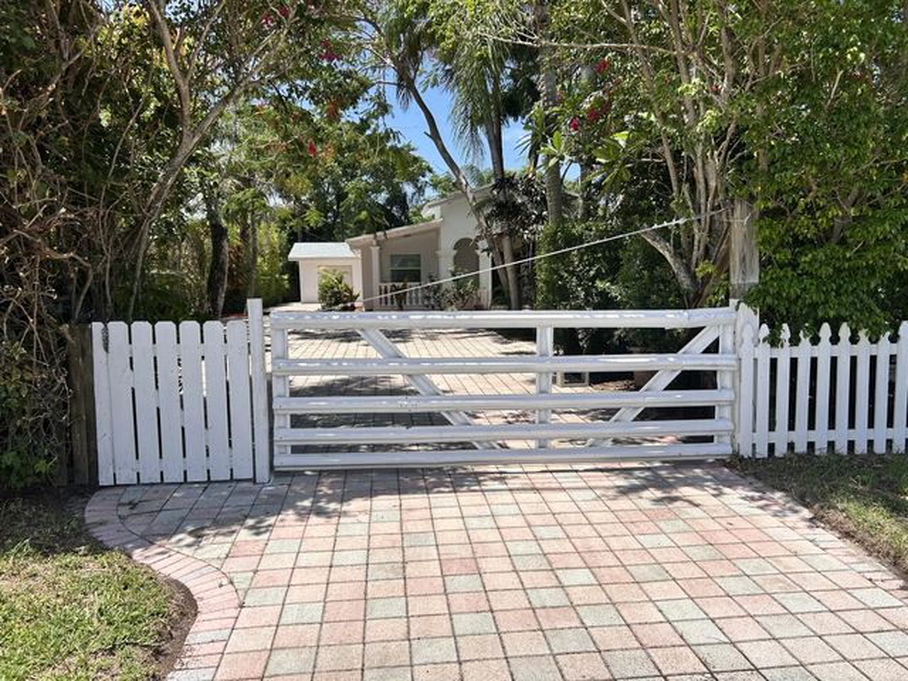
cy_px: 340
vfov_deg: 53.1
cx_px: 454
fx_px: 682
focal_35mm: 26
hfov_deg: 67.3
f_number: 1.5
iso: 50
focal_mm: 5.7
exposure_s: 1/5076
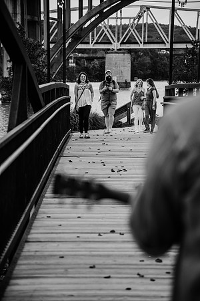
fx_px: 1000
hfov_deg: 11.4
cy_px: 150
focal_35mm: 120
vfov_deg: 17.1
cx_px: 100
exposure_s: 1/640
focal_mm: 120
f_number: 4
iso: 400
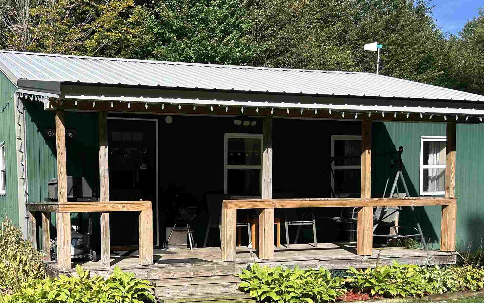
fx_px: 594
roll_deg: +1.8
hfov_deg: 42.8
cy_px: 243
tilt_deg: -4.8
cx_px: 115
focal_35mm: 45
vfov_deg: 28.0
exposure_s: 1/1751
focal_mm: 5.7
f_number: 1.5
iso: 50
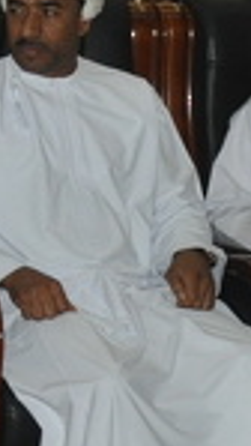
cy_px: 124
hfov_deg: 6.2
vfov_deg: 12.1
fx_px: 2088
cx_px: -562
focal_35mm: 177
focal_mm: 21
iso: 800
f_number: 3.8
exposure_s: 1/60
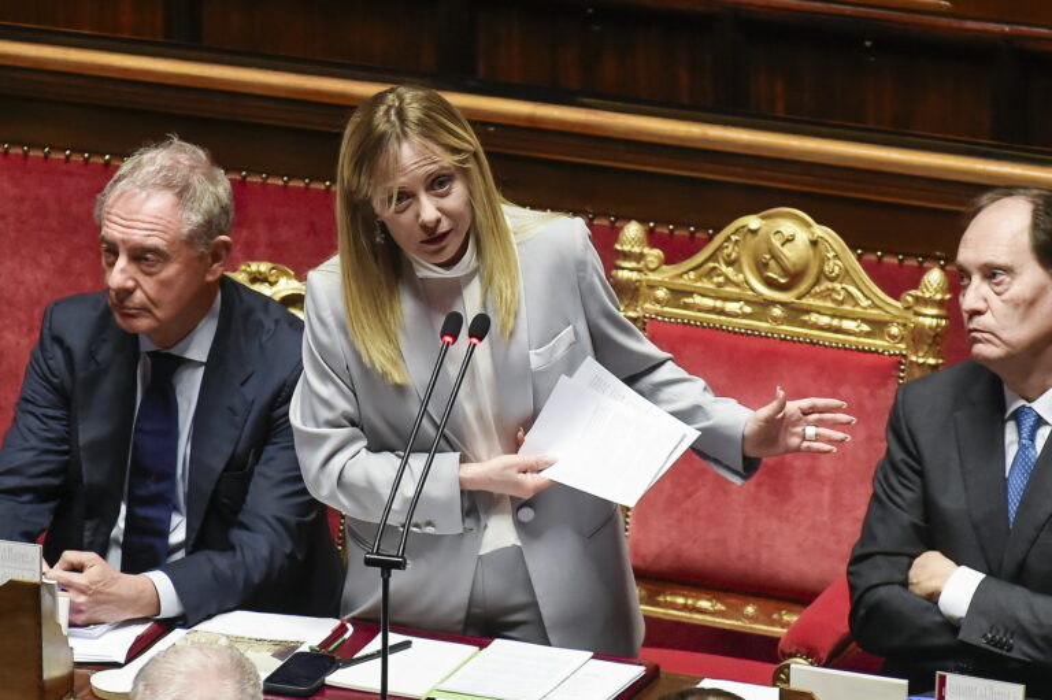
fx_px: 5840
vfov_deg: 6.9
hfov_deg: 10.3
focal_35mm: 200
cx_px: 526
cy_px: 350
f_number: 5
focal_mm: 200
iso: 4000
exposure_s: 1/160
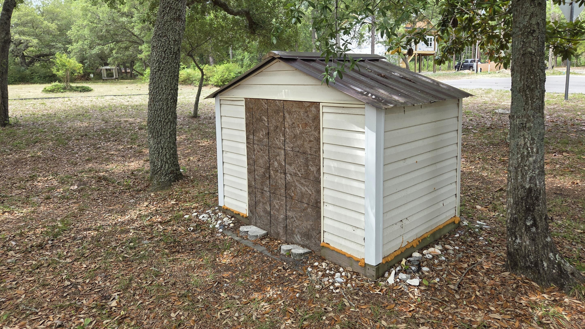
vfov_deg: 44.2
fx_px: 403
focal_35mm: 26
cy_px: 137
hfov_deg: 71.9
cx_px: 300
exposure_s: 1/976
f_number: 1.8
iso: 80
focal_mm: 5.4
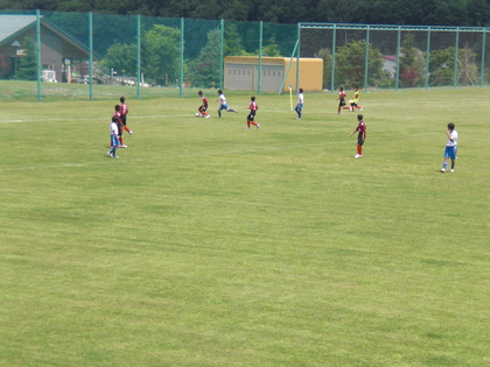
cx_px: 245
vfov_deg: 13.0
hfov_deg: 17.3
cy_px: 184
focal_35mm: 114
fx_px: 1614
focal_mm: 18.9
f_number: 5.9
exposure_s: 1/250
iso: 64
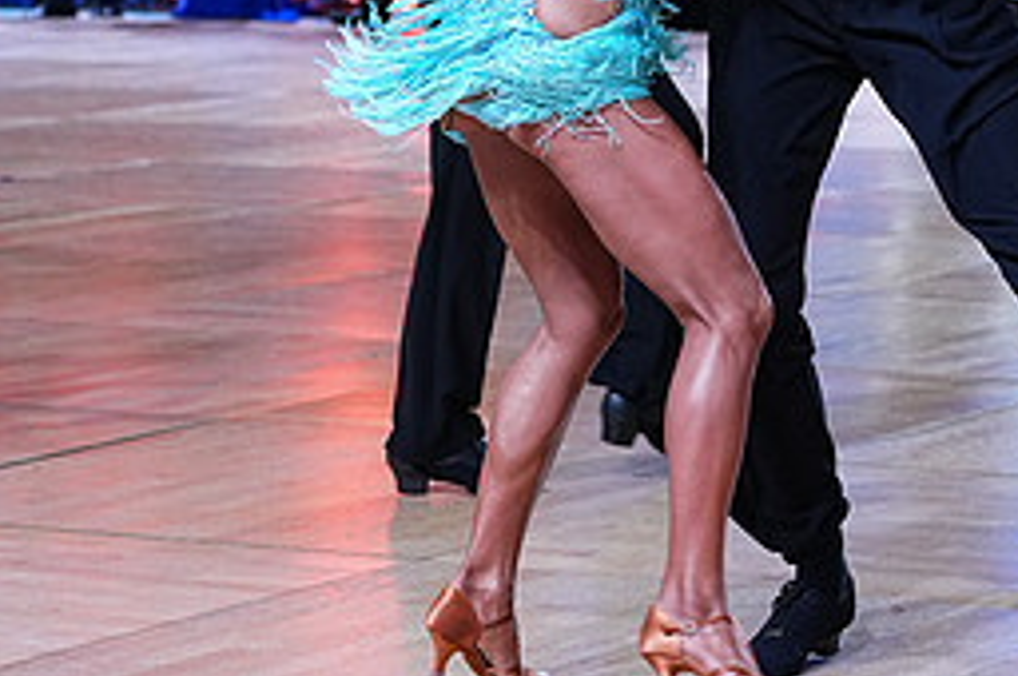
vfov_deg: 7.7
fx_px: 4999
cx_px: 765
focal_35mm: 177
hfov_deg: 11.6
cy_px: -175
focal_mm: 78
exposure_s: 1/500
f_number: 4
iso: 1250
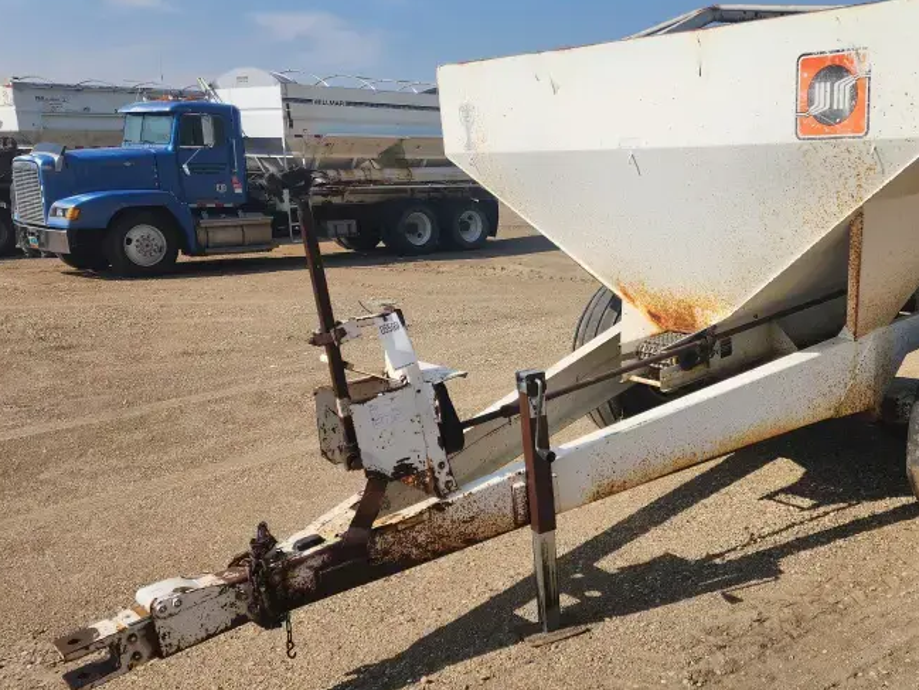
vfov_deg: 41.8
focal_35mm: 34
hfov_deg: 52.9
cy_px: 361
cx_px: 616
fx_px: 903
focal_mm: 6.4
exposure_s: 1/1824
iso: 12
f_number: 1.8
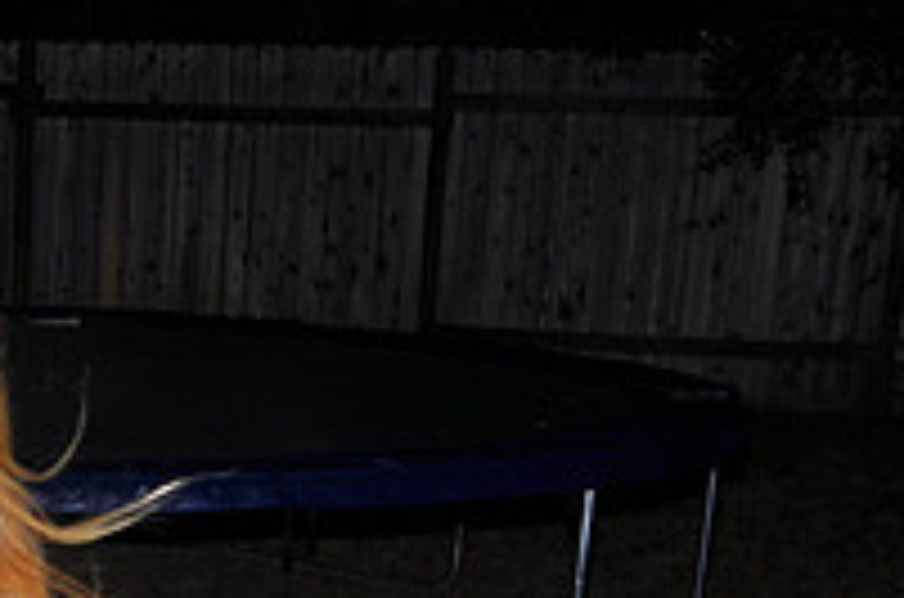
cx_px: -121
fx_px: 2605
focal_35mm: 104
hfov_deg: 18.8
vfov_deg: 12.7
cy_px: 789
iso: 200
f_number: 5.6
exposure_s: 1/60
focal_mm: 24
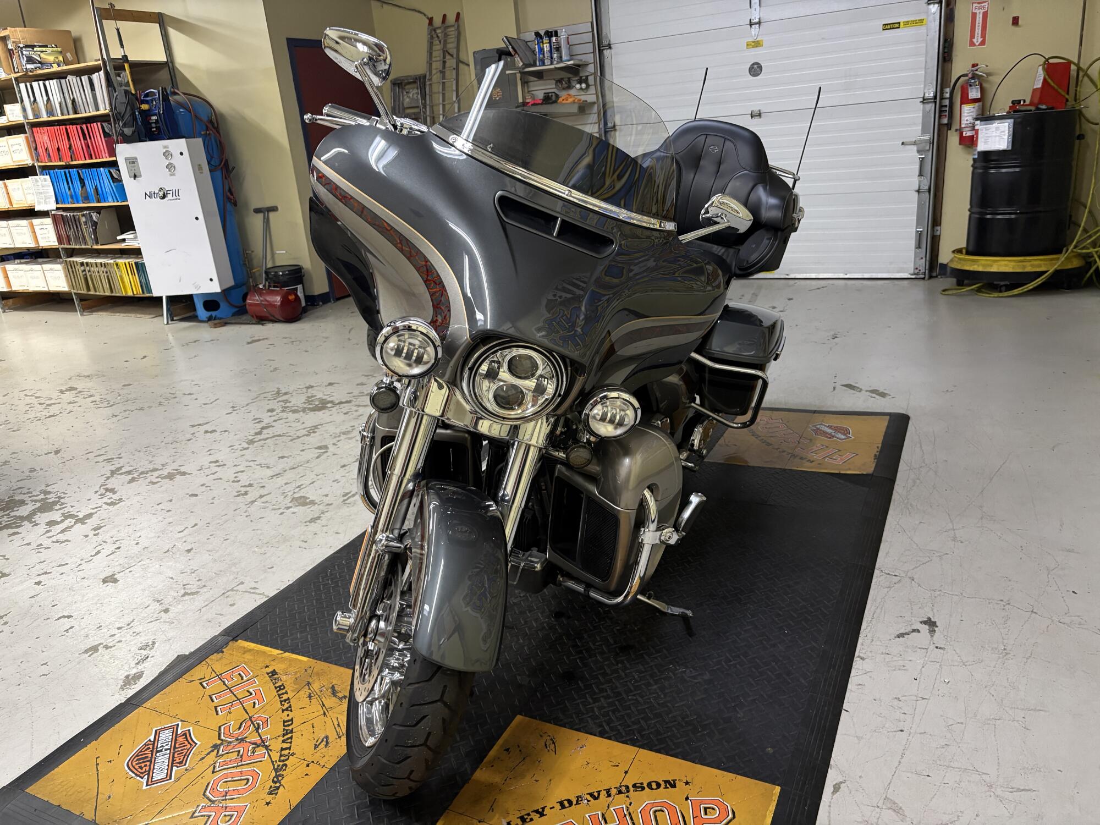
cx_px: 550
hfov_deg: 67.3
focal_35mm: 26
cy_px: 412
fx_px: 826
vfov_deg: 53.1
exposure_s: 1/60
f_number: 1.6
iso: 200
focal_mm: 5.96
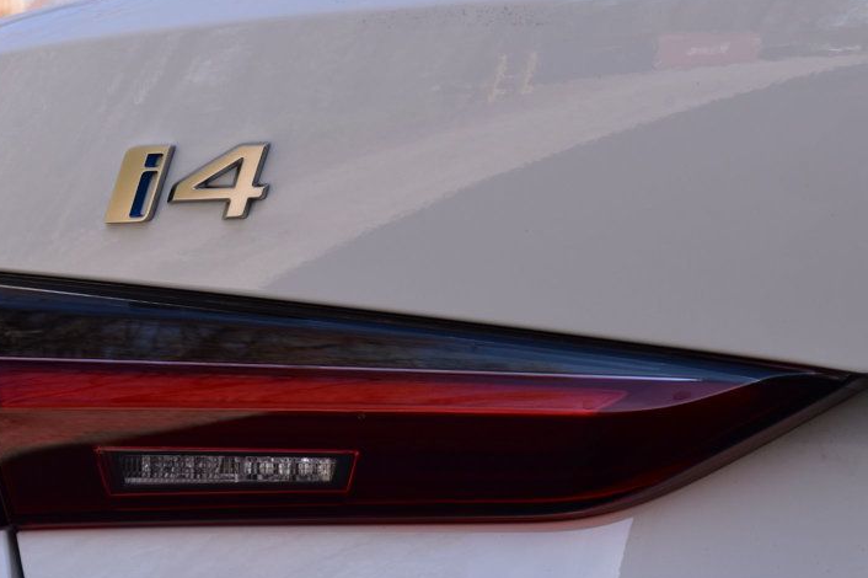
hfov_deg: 17.1
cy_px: 374
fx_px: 2885
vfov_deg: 11.4
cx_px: 553
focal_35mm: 120
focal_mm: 55
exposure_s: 1/200
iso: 400
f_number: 10
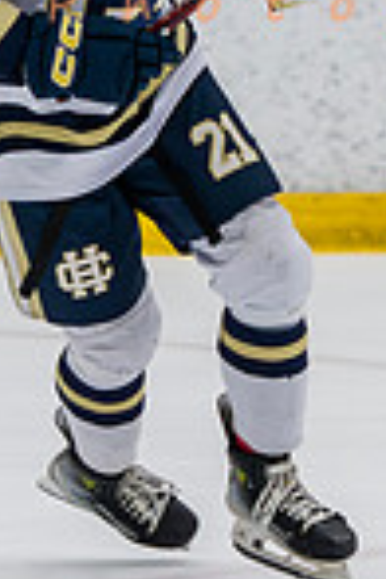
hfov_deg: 2.2
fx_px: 9907
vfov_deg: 3.3
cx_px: 187
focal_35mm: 616
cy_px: 45
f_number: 3.2
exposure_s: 1/640
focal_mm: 116
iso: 2000
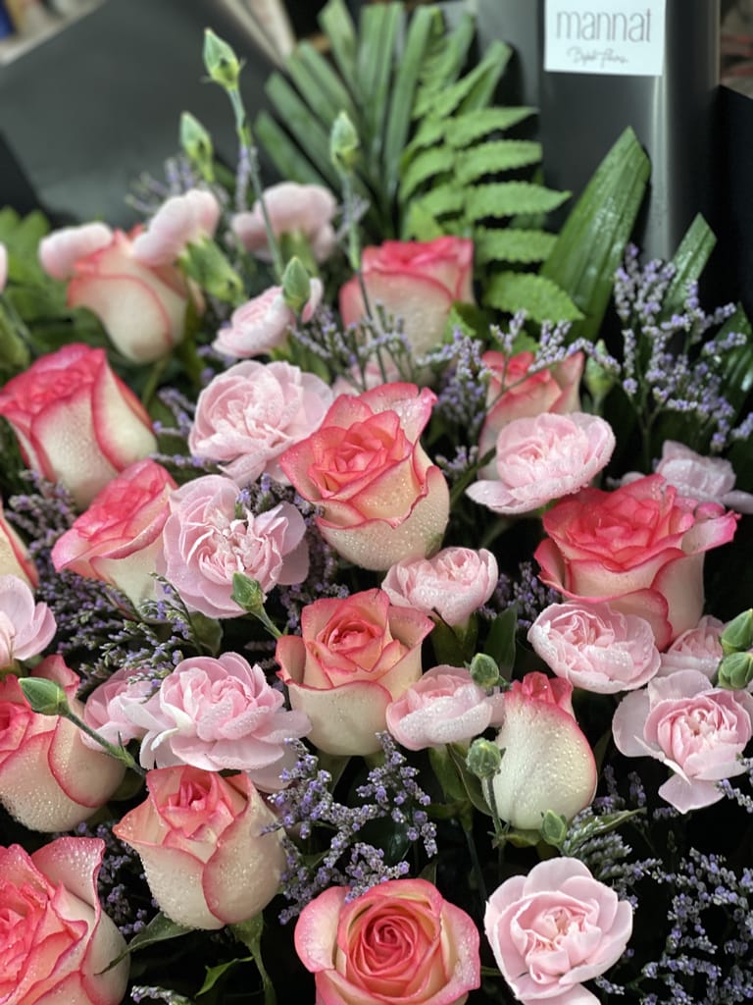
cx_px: 376
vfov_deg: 30.3
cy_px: 502
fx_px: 1856
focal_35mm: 64
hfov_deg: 22.9
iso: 160
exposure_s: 1/33
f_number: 2.2
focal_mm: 7.5
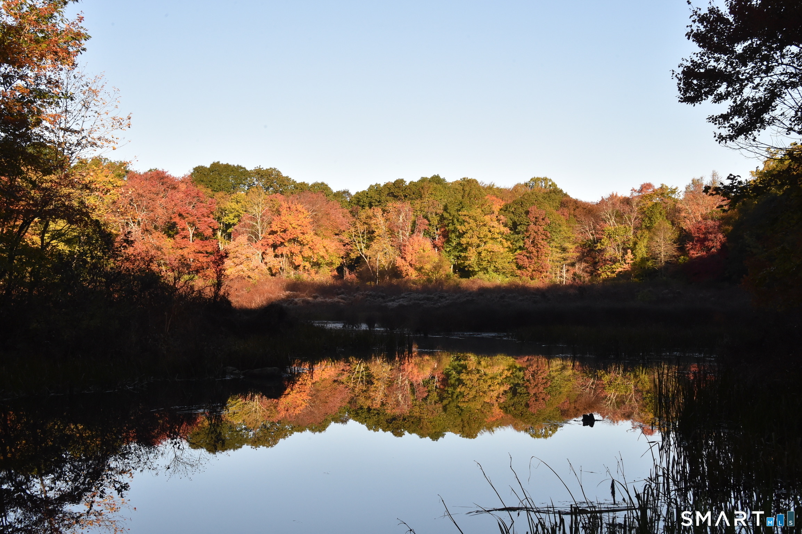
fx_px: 1113
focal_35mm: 50
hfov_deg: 39.6
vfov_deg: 27.0
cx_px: 401
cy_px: 267
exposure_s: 1/1000
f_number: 16
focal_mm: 50
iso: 3200
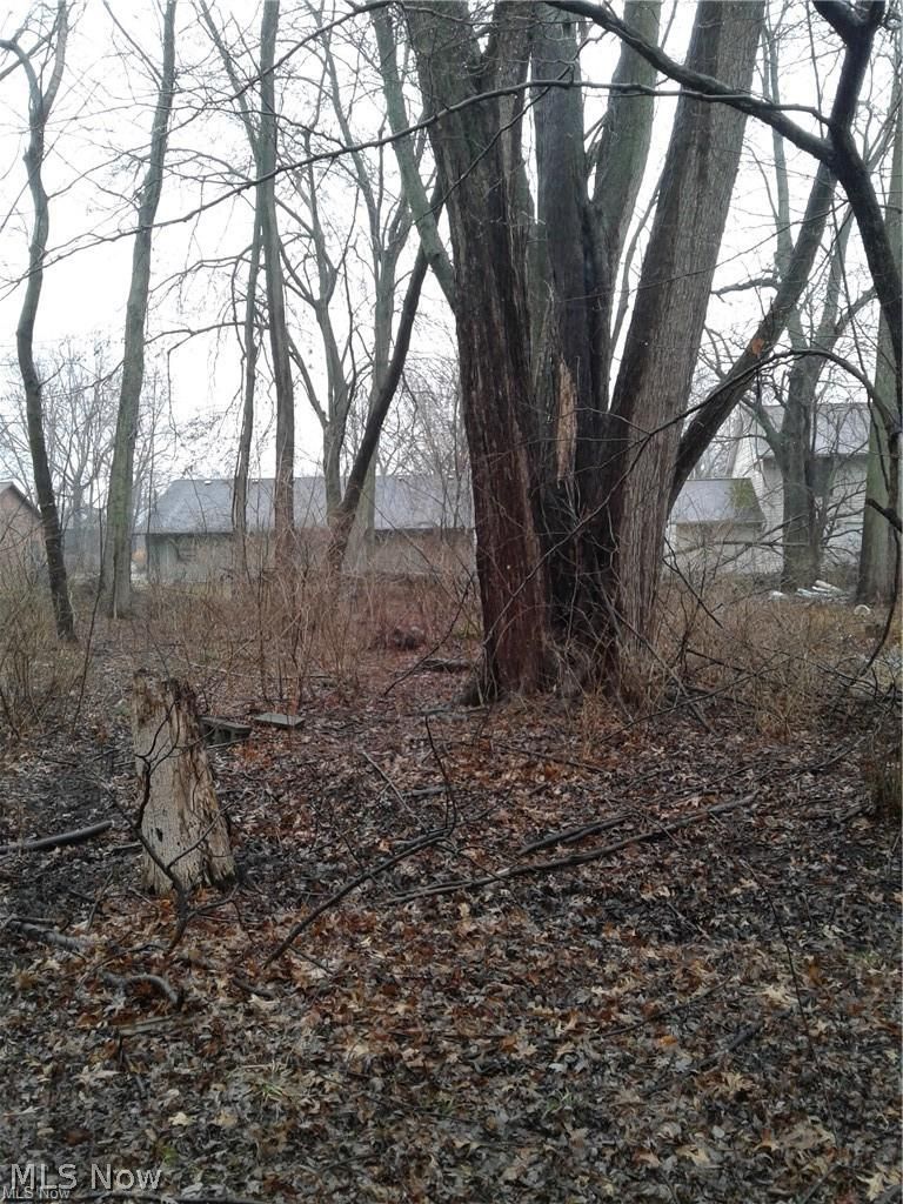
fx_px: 1148
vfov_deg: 55.4
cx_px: 452
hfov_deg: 42.9
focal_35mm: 33
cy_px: 602
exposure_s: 1/50
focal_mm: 3.3
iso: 50
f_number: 2.2
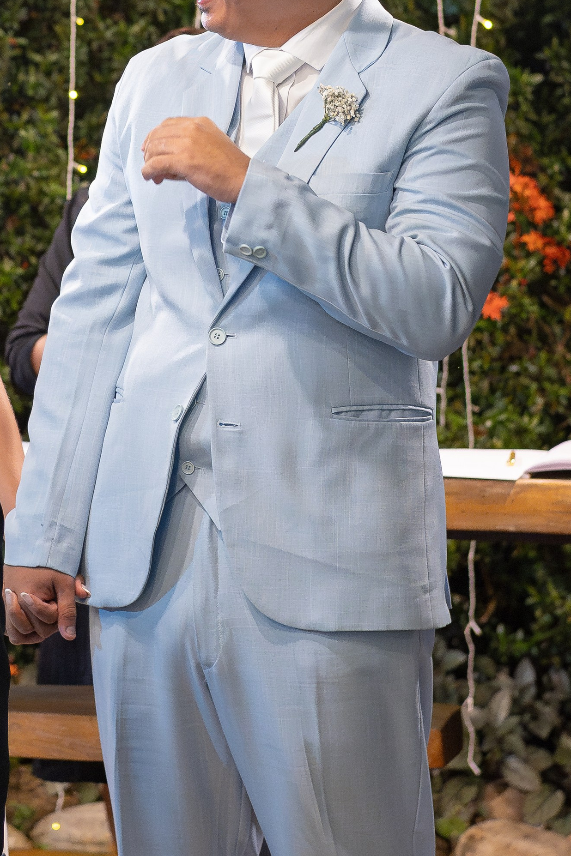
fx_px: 4139
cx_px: 36
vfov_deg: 11.8
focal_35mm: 174
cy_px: 164
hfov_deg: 7.9
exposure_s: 1/500
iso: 3200
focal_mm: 56
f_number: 2.5
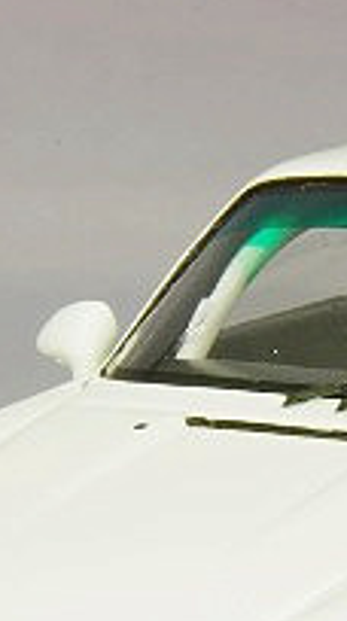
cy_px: 510
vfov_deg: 5.9
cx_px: 402
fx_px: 6066
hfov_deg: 3.3
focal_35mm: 369
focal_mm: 75
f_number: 32
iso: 400
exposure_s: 1/1.67
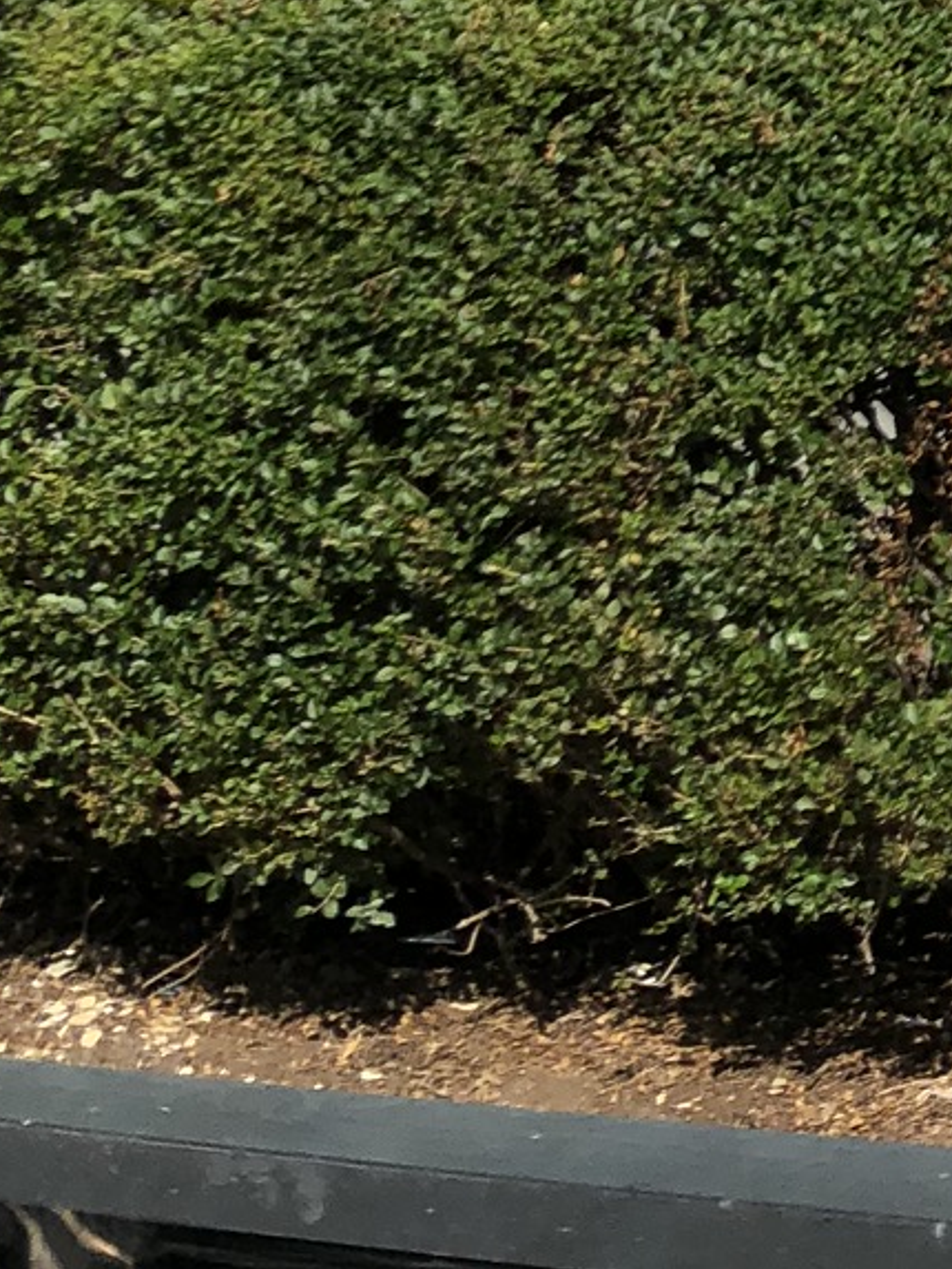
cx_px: 1667
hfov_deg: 13.4
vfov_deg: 16.6
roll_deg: -0.7
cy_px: -961
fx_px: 3666
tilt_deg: +12.1
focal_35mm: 100
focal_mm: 3.99
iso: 20
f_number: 1.8
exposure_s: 1/3247
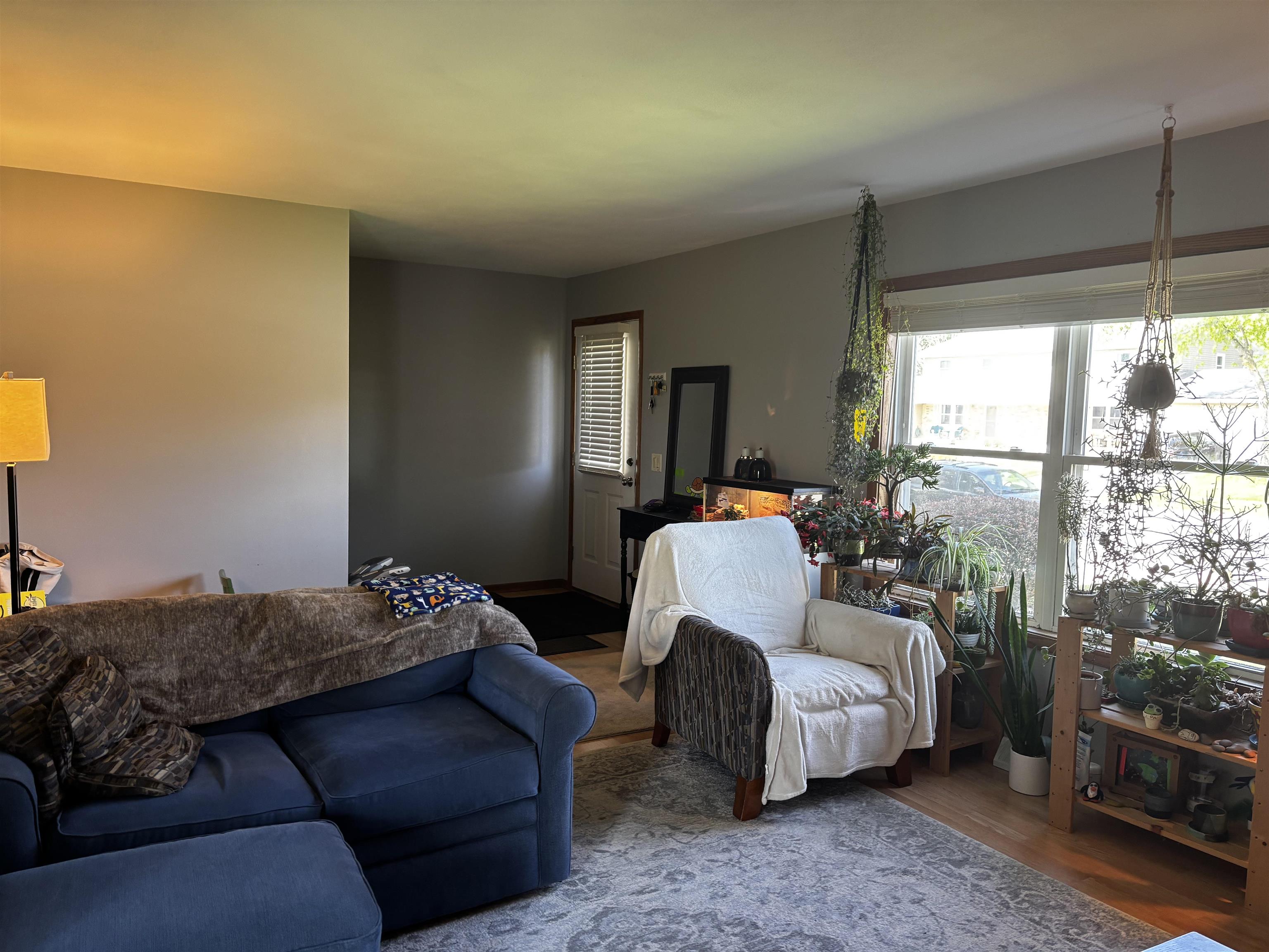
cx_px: 634
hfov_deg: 67.3
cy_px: 476
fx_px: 953
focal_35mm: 26
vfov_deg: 53.1
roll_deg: -1.5
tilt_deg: -5.3
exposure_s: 1/60
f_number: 1.6
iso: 125
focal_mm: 5.96
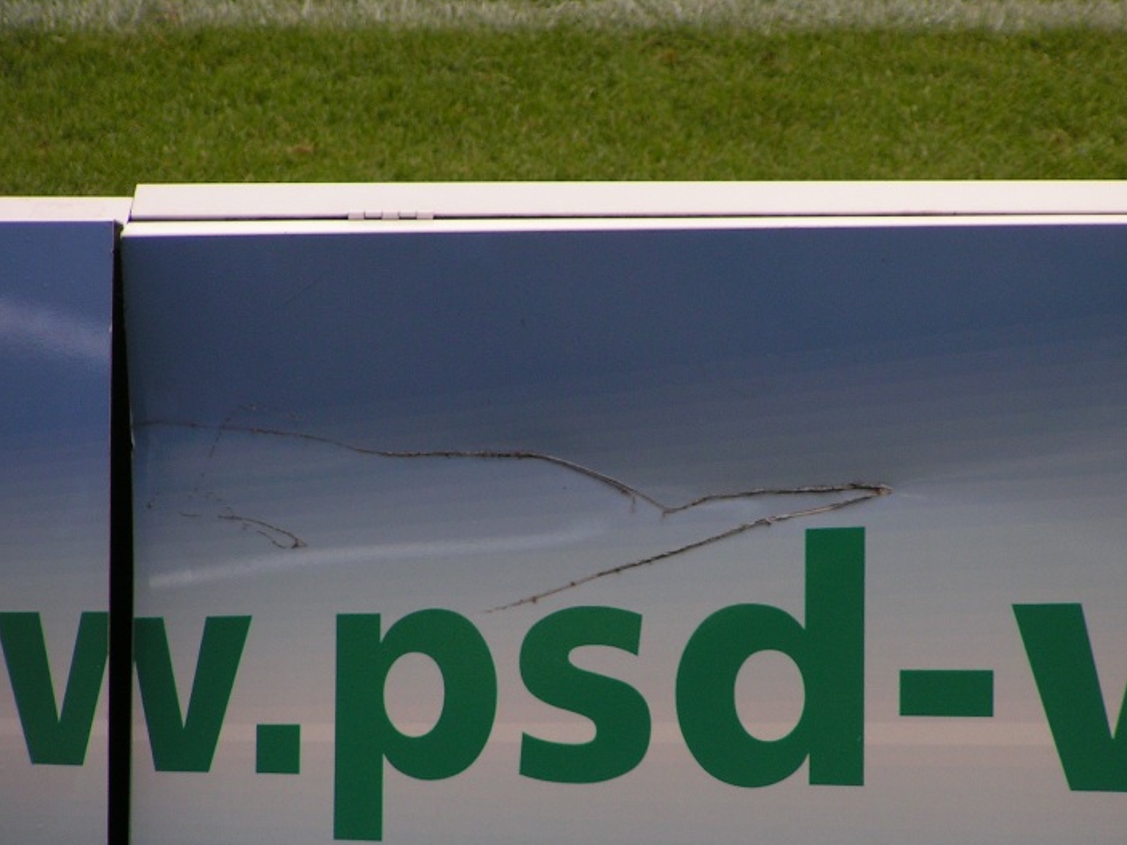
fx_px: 12597
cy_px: 479
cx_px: 612
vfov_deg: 3.8
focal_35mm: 387
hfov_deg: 5.1
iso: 80
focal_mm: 52
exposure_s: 1/500
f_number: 3.5
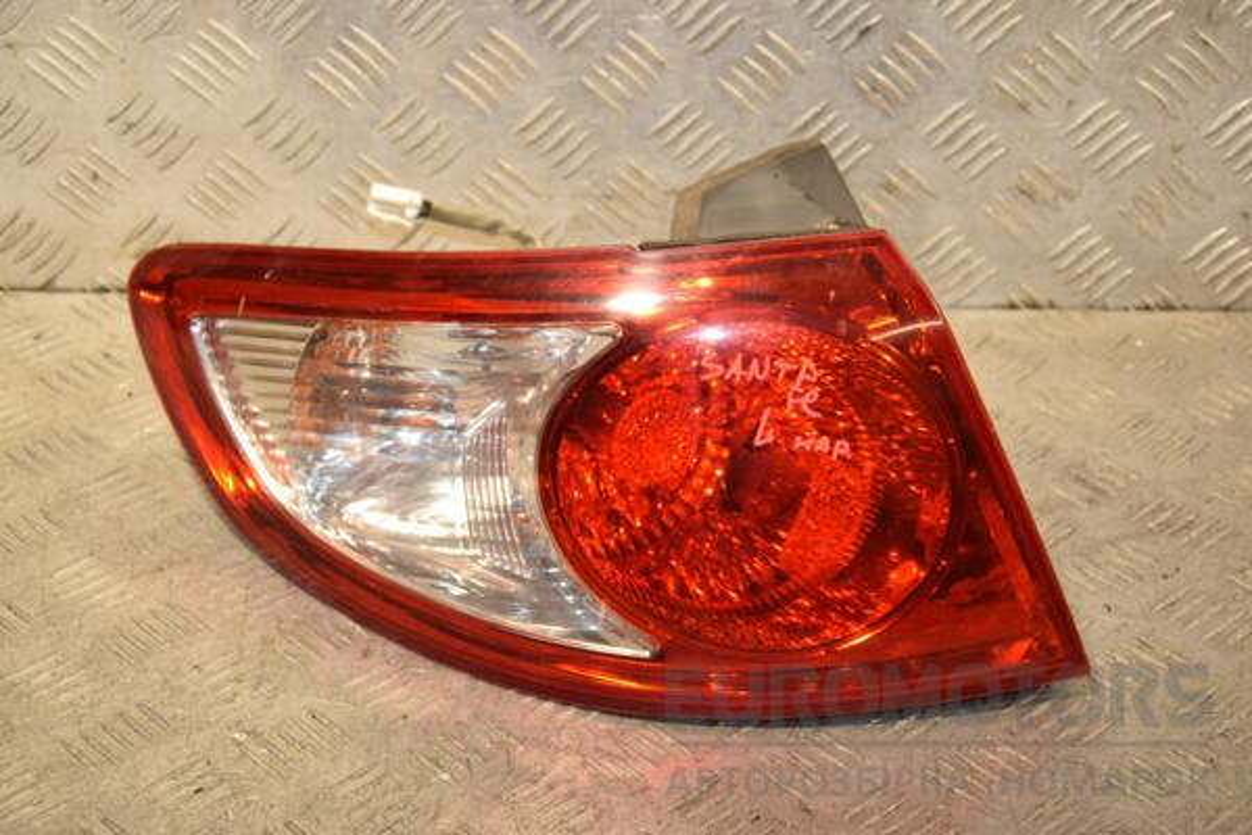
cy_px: 418
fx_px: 2608
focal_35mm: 75
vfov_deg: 18.2
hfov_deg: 27.0
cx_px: 626
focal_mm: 50
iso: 800
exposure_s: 1/160
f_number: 5
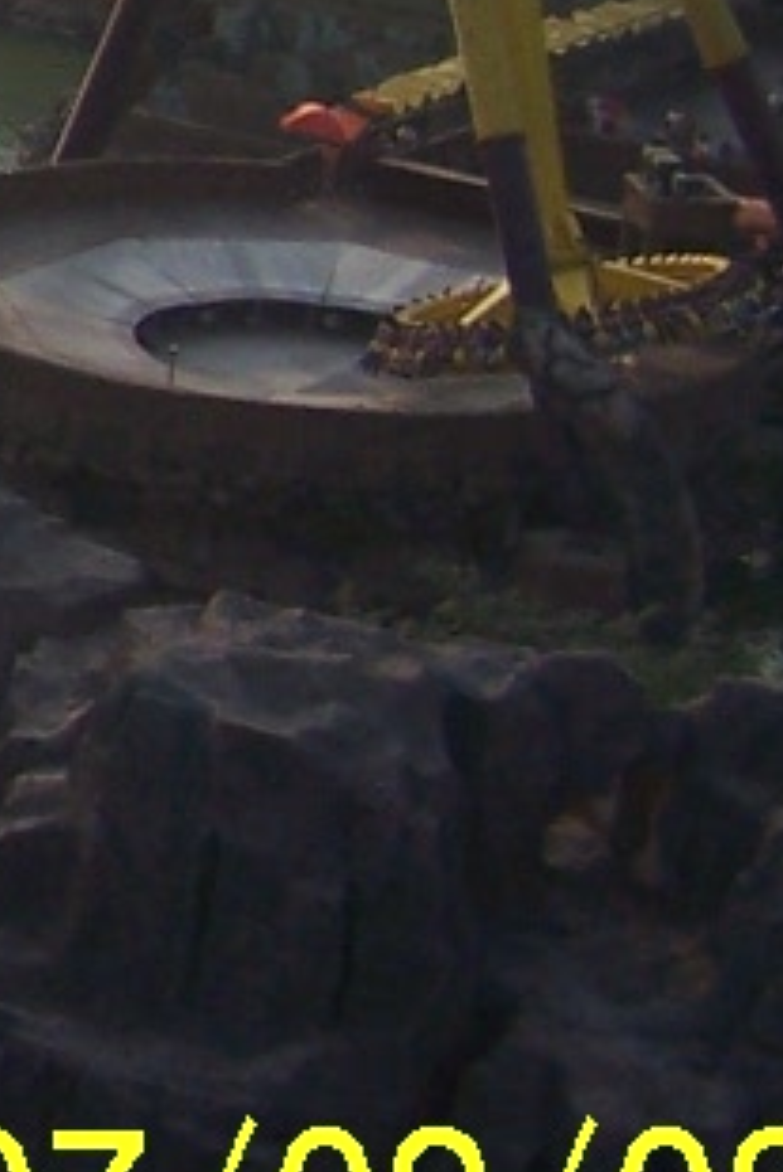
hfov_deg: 6.2
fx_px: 6452
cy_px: -374
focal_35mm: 198
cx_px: -1782
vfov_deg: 10.2
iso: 80
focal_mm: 6.3
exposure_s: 1/1000
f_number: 2.8
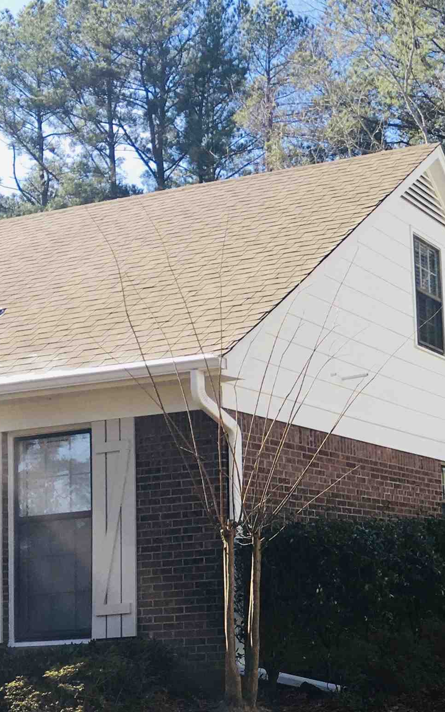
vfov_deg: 33.1
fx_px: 1183
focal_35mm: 61
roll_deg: +3.2
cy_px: 485
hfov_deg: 19.8
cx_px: 559
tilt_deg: +5.8
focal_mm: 4.15
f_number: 2.2
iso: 25
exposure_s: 1/452
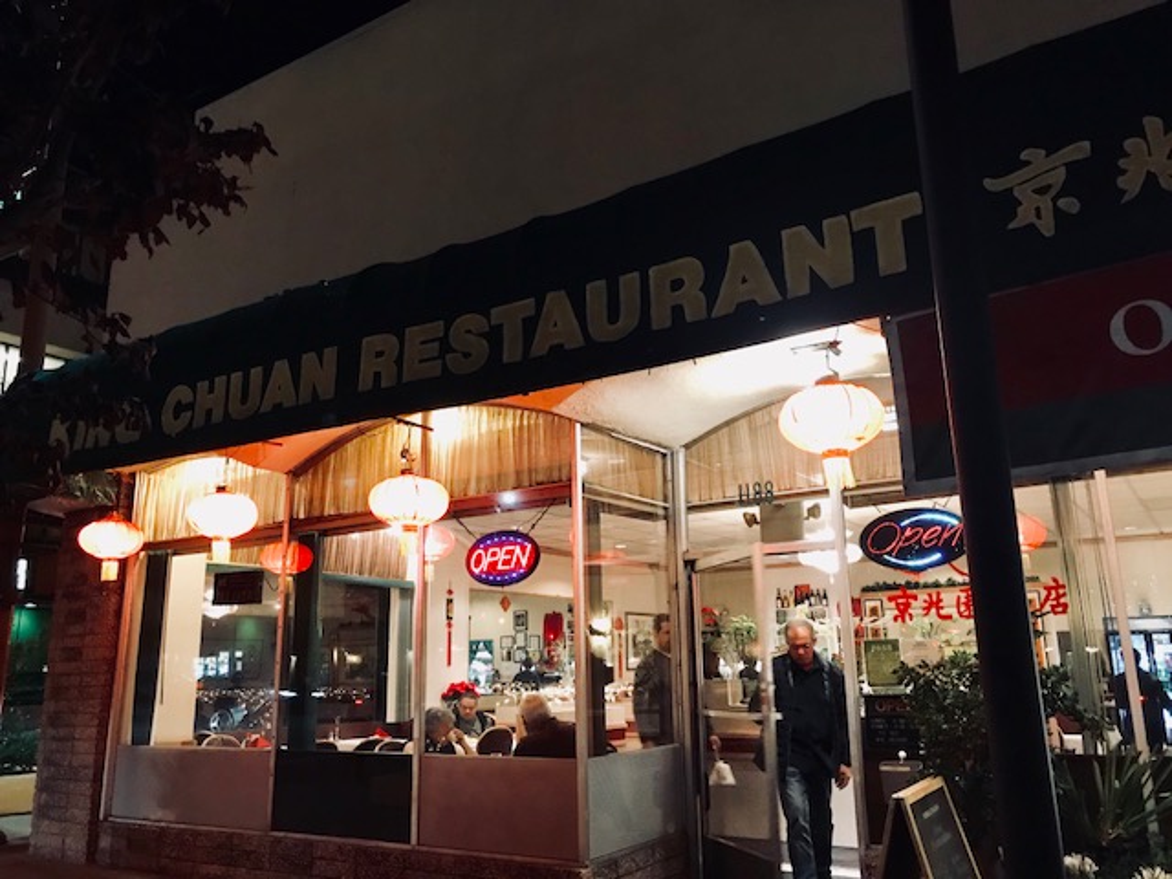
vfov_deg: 49.7
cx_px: 586
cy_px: 440
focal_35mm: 28
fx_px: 948
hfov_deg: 63.4
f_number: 1.8
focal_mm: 3.99
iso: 100
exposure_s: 1/7
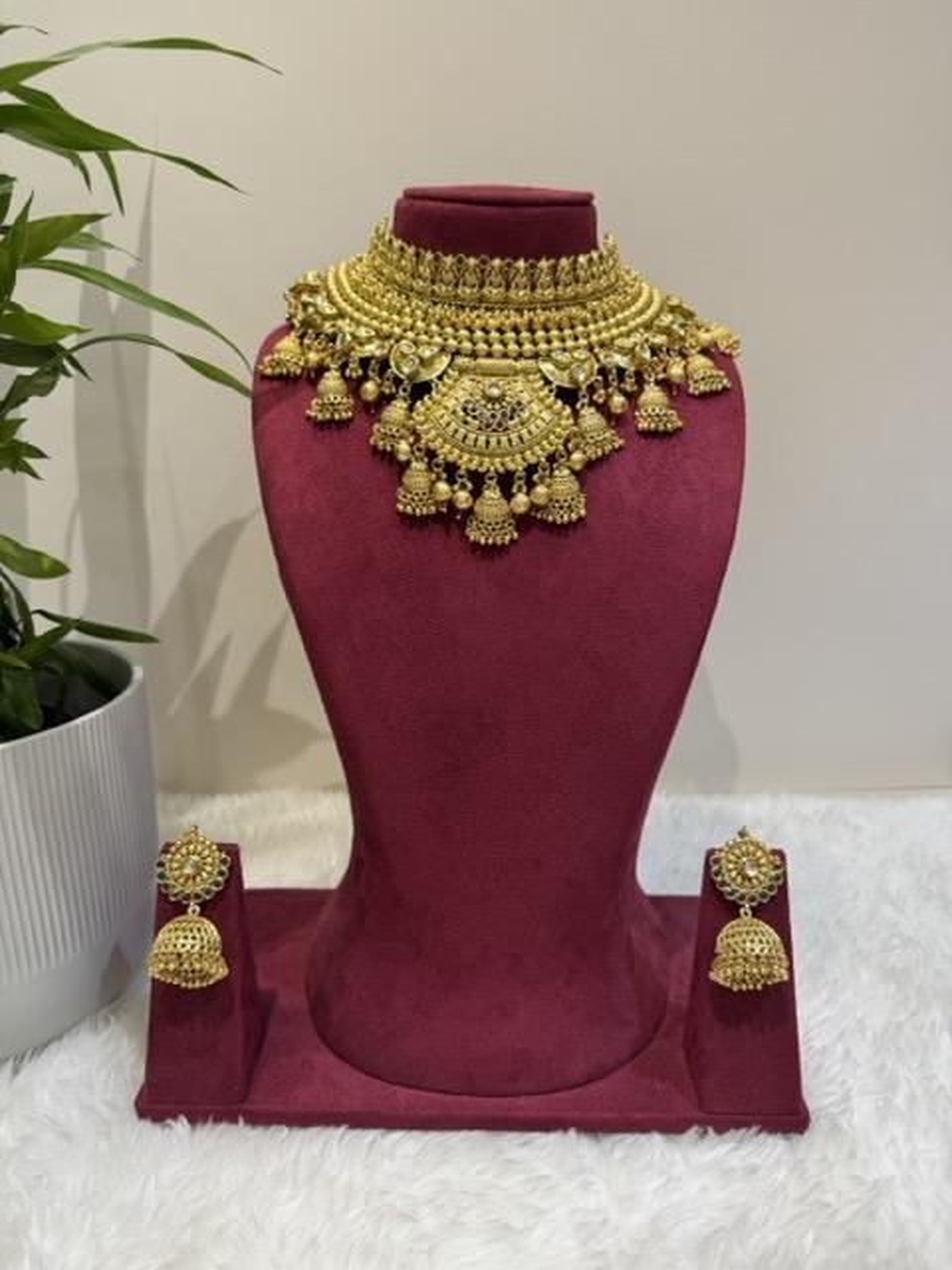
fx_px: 880
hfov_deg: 56.8
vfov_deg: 71.6
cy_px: 635
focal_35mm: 24
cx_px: 476
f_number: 1.78
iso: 64
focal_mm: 6.76
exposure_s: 1/100
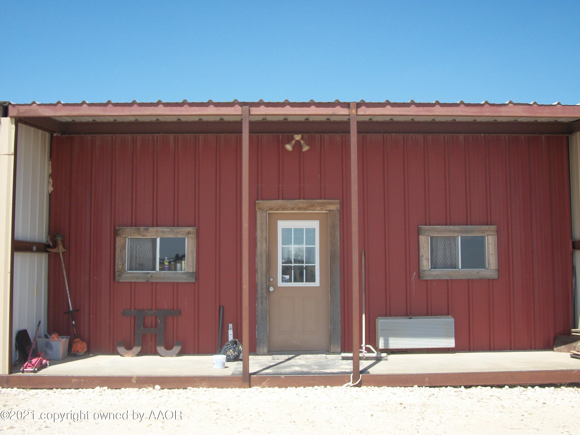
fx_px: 670
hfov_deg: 46.8
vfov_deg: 36.0
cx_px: 290
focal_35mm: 40
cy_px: 218
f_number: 9.9
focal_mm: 7.1
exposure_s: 1/125
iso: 80
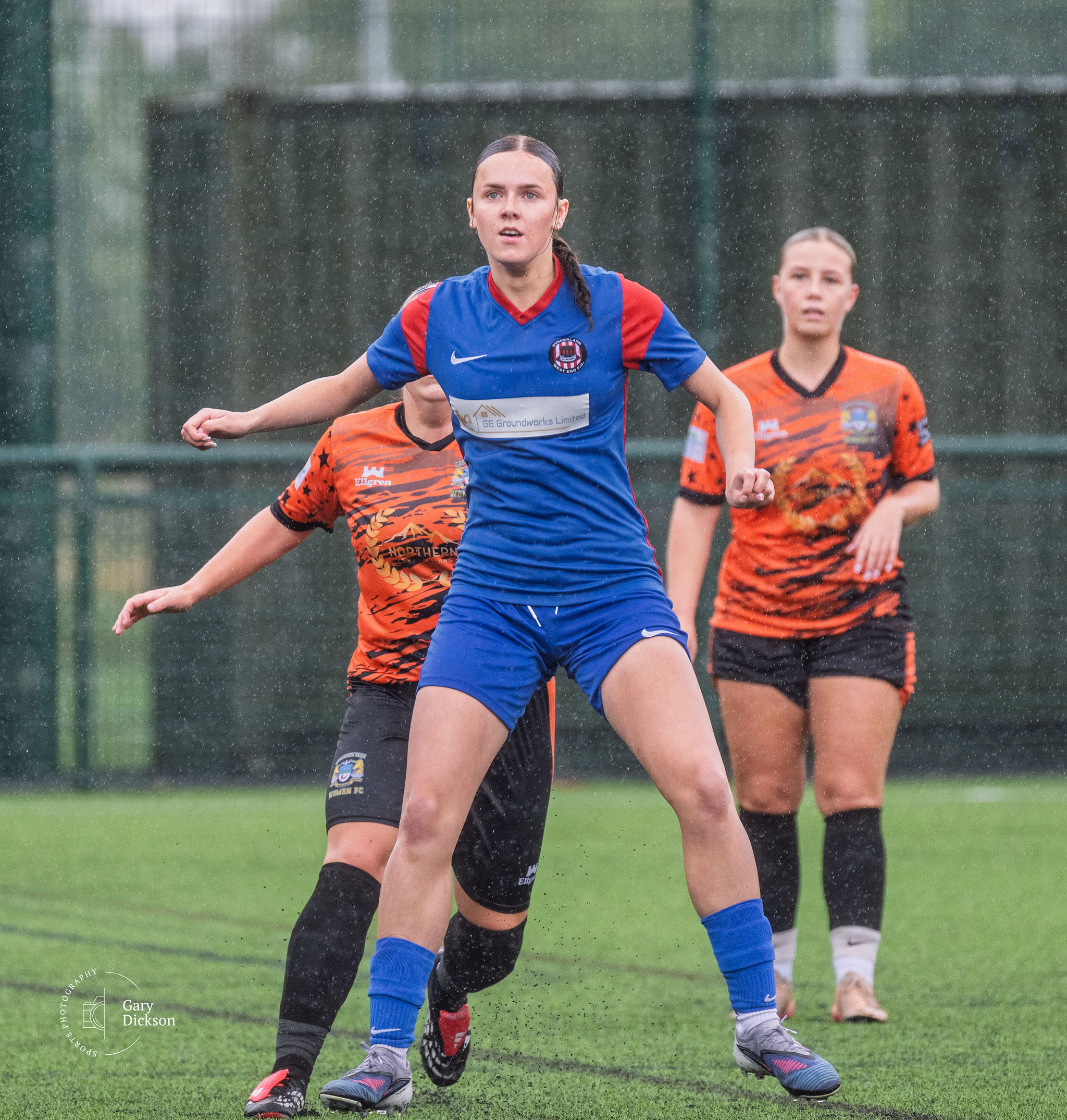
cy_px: 368
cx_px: 475
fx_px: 25050
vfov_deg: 2.6
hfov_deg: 2.4
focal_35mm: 701
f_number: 5.6
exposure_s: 1/1000
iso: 900
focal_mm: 400
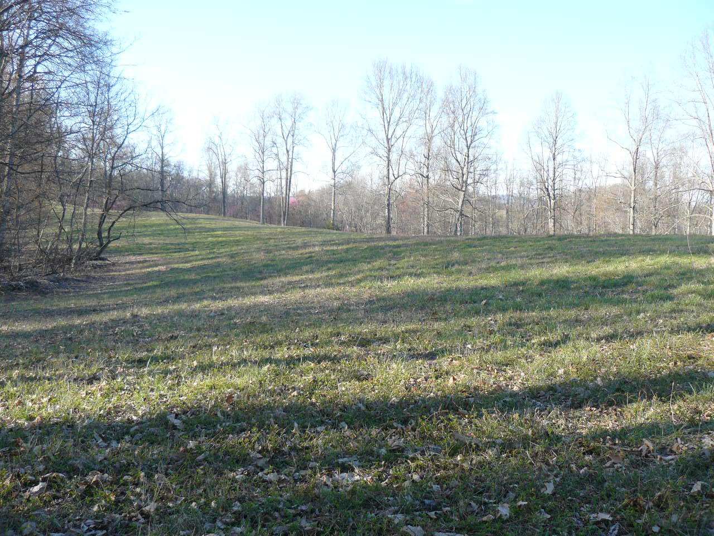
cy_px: 268
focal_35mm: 36
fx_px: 743
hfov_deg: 51.4
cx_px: 357
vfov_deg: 39.7
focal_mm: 6
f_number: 2.8
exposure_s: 1/320
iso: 100
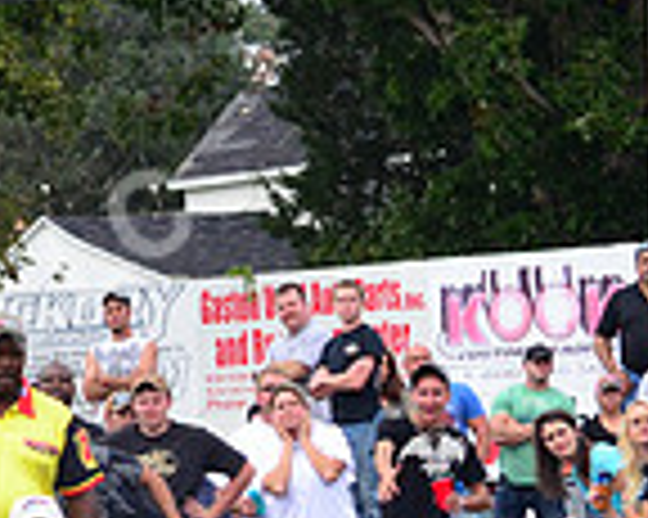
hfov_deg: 3.8
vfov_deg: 3.0
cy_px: 743
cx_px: -580
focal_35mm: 508
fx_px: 9736
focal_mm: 90
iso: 1000
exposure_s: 1/800
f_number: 7.1
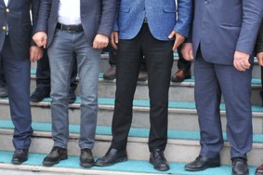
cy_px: -22
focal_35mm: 61
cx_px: 143
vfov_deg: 21.0
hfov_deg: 32.9
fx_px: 445
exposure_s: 1/200
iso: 250
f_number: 7.1
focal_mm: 18
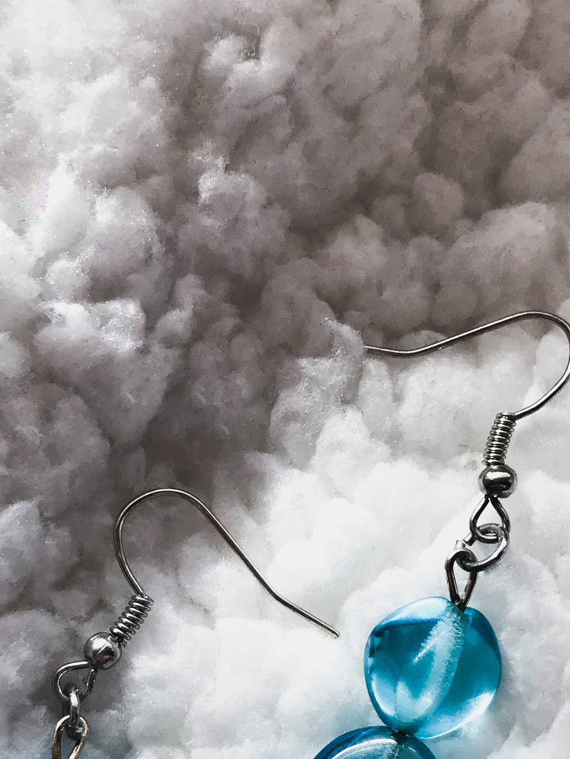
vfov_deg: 28.5
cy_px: 567
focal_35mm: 67
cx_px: 288
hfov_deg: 21.9
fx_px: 1471
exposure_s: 1/100
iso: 32
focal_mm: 3.99
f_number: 1.8
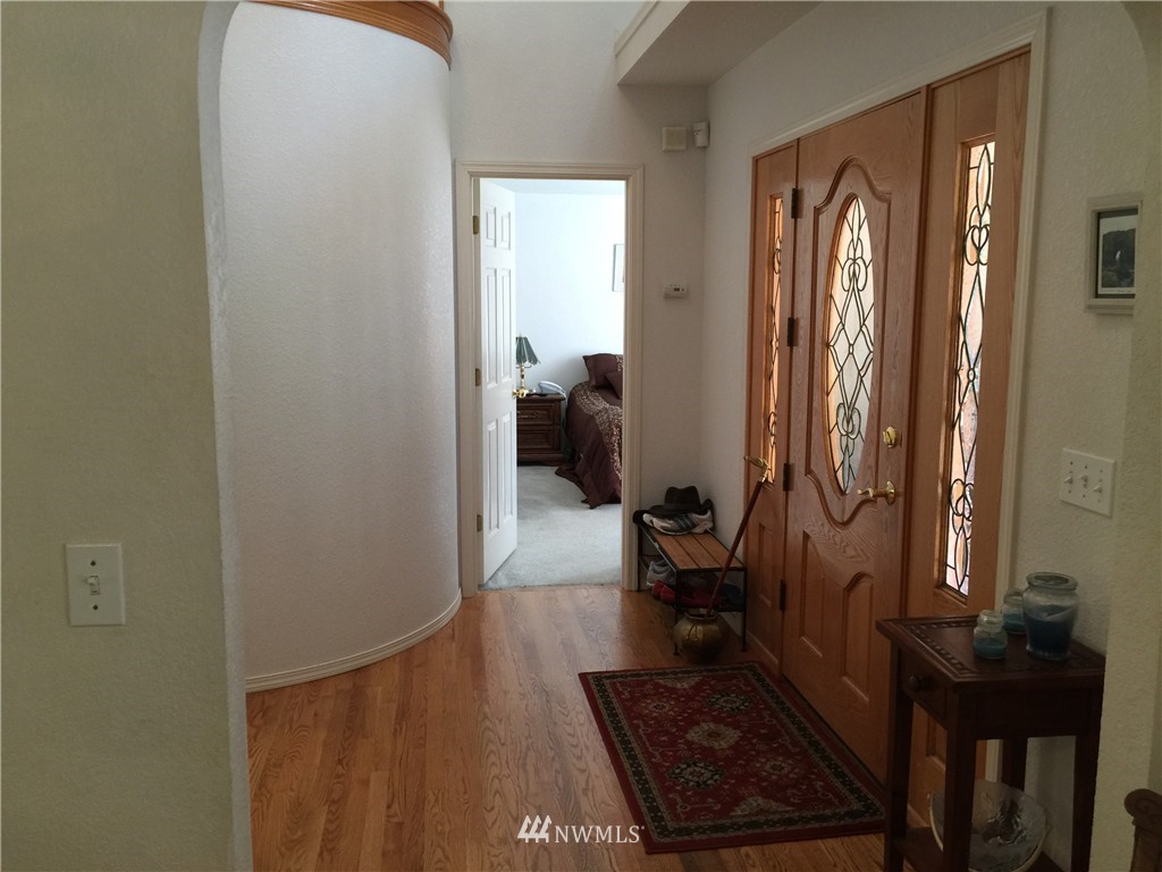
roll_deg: +0.3
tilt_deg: -10.7
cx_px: 581
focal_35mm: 29
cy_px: 436
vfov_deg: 48.2
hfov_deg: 61.7
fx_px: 973
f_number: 2.2
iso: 50
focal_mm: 4.15
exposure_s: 1/15
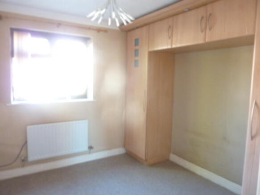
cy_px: 98
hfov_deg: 69.4
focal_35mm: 25
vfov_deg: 54.9
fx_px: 188
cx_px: 130
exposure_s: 1/10
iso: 400
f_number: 3.3
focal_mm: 4.1
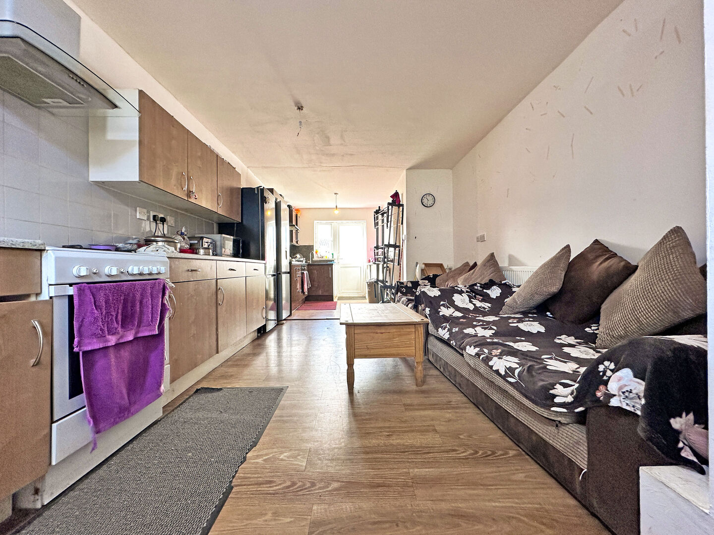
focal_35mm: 14
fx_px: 289
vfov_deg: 85.7
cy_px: 268
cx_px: 357
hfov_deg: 102.1
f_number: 2.2
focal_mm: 2.22
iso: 160
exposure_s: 1/100
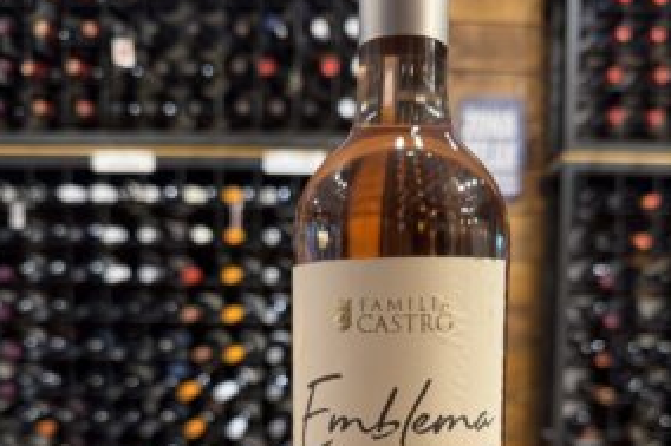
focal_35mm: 38
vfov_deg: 33.5
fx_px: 708
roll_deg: -0.7
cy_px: 385
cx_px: 369
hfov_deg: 50.6
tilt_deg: -5.4
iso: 250
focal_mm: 6.76
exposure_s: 1/50
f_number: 1.78
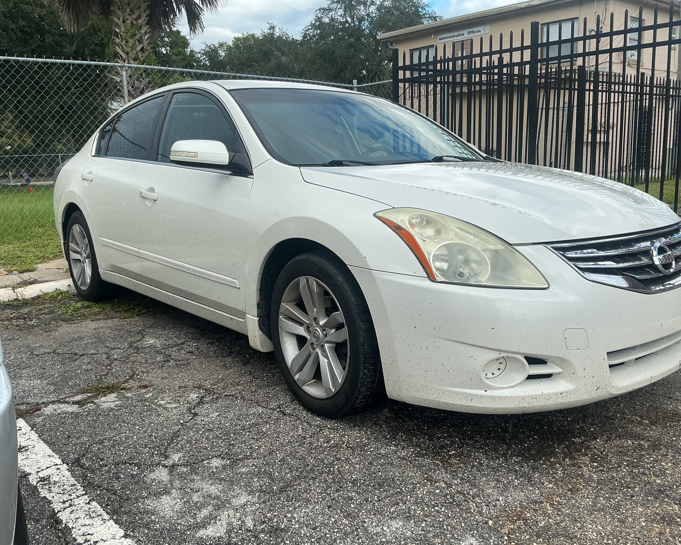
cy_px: 278
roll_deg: +2.8
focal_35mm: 31
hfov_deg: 57.1
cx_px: 365
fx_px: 625
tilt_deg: -11.3
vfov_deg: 47.1
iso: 25
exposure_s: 1/422
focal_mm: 3
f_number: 1.8
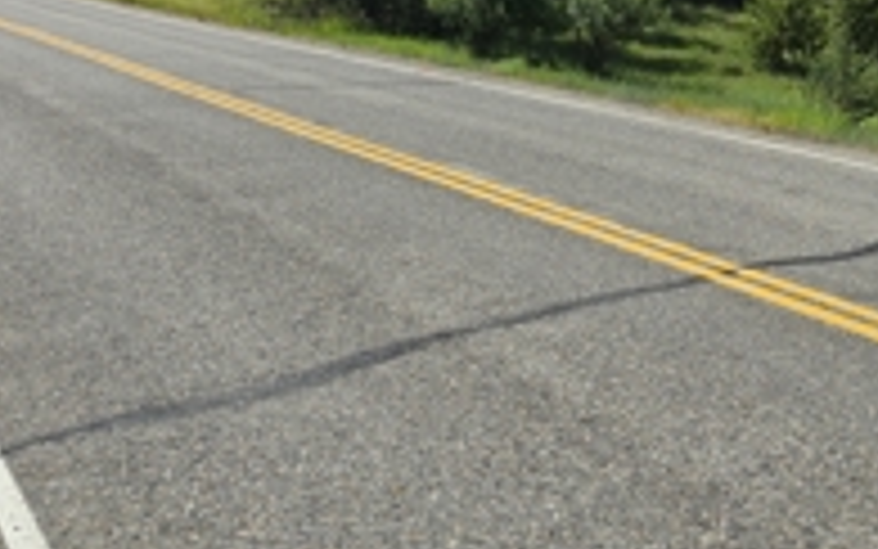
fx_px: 1197
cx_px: 806
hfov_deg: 37.4
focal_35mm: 50
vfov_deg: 23.7
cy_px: -99
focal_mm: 6.3
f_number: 1.7
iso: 12
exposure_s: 1/1061
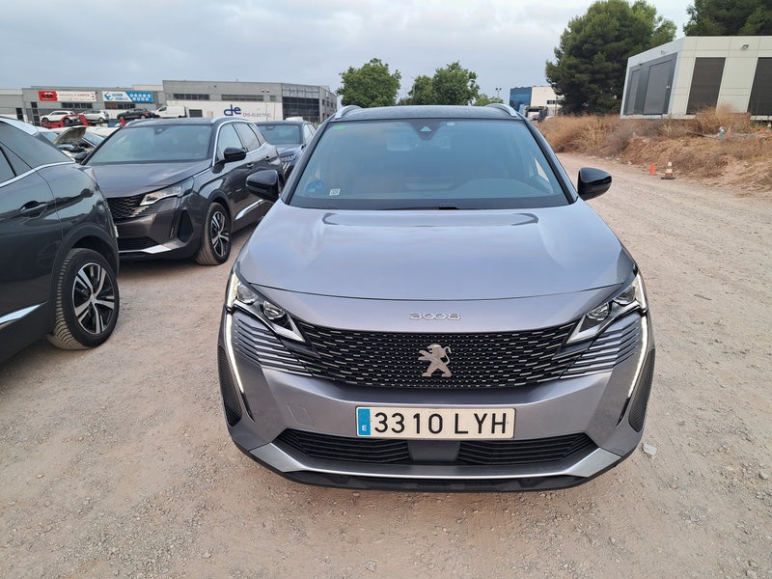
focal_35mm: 24
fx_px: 535
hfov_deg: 71.6
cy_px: 290
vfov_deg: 56.8
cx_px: 386
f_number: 1.8
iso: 50
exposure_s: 1/100
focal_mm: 5.23
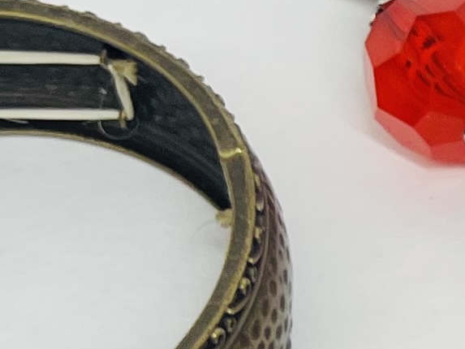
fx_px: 2459
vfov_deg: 7.9
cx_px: 1026
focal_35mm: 183
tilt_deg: -55.0
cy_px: 536
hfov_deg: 9.8
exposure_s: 1/421
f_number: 1.5
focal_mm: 5.7
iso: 50
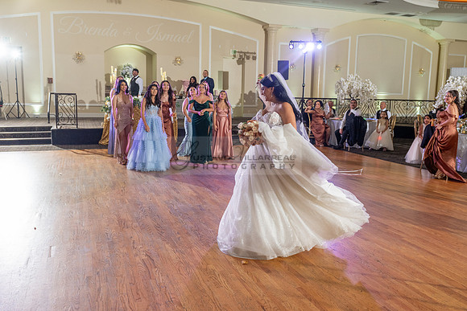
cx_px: 234
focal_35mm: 31
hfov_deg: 59.5
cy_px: 152
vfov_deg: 41.8
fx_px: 408
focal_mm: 24
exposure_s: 1/160
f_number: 4
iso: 800
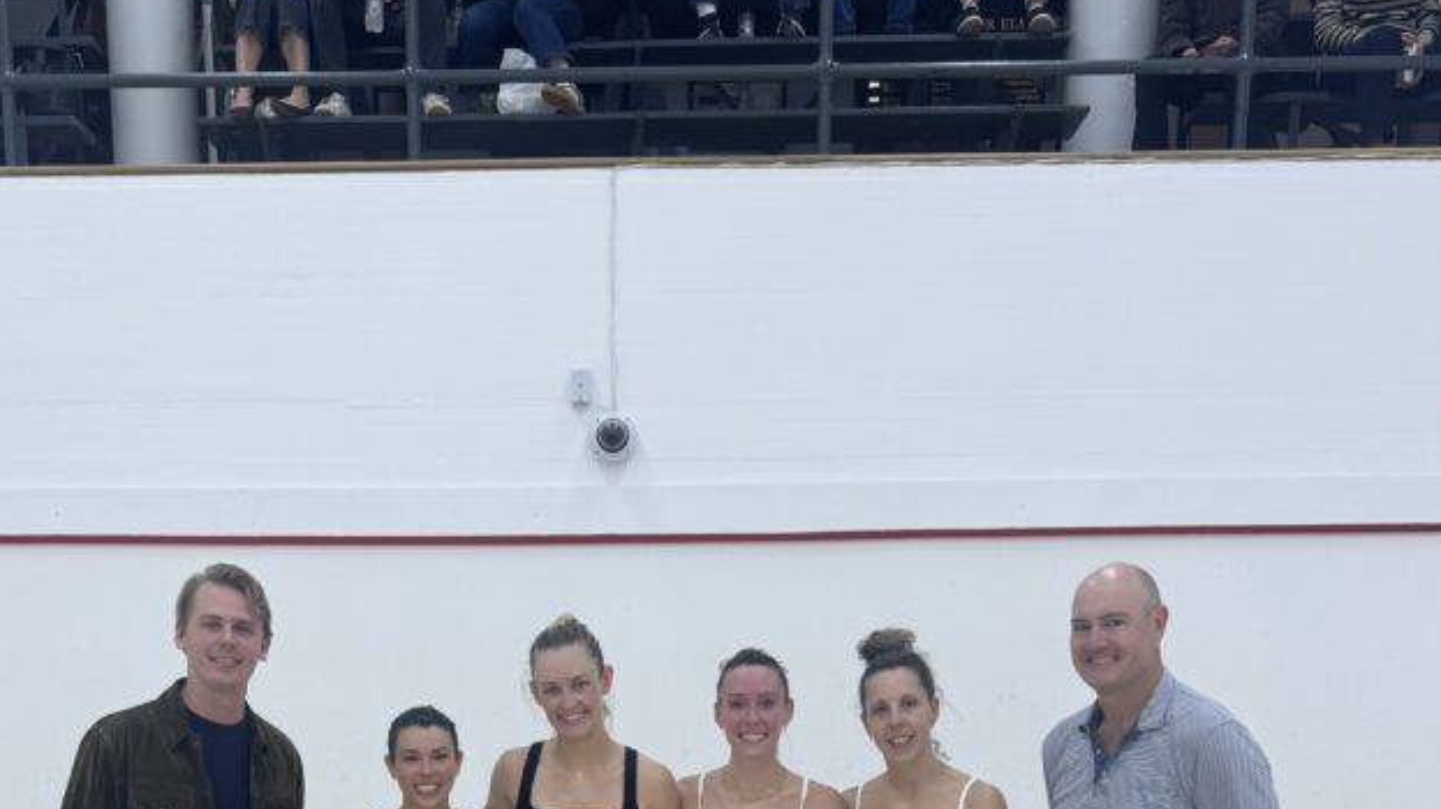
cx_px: 585
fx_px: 1643
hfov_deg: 47.1
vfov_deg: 24.7
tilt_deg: -9.7
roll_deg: +0.9
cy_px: 1003
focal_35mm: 43
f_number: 1.78
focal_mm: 6.76
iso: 80
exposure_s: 1/120
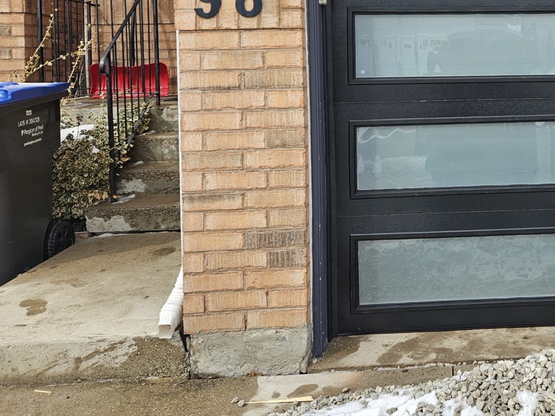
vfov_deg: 33.7
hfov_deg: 42.5
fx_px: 657
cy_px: 63
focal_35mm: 41
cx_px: 485
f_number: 1.8
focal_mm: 5.4
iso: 40
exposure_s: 1/1380
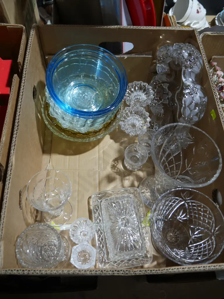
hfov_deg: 49.7
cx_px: 112
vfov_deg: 63.4
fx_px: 242
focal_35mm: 28
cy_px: 150
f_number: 3.5
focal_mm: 14
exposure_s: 1/60
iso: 250
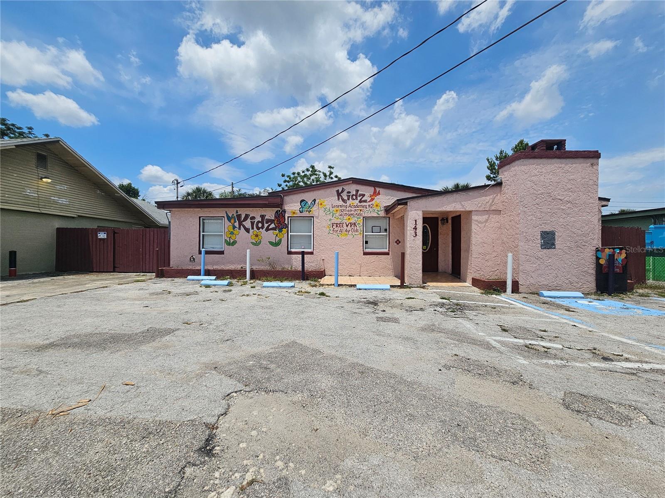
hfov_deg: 106.2
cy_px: 249
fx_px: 250
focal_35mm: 13
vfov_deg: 89.9
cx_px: 332
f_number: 2.2
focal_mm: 2.2
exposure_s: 1/5200
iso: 50
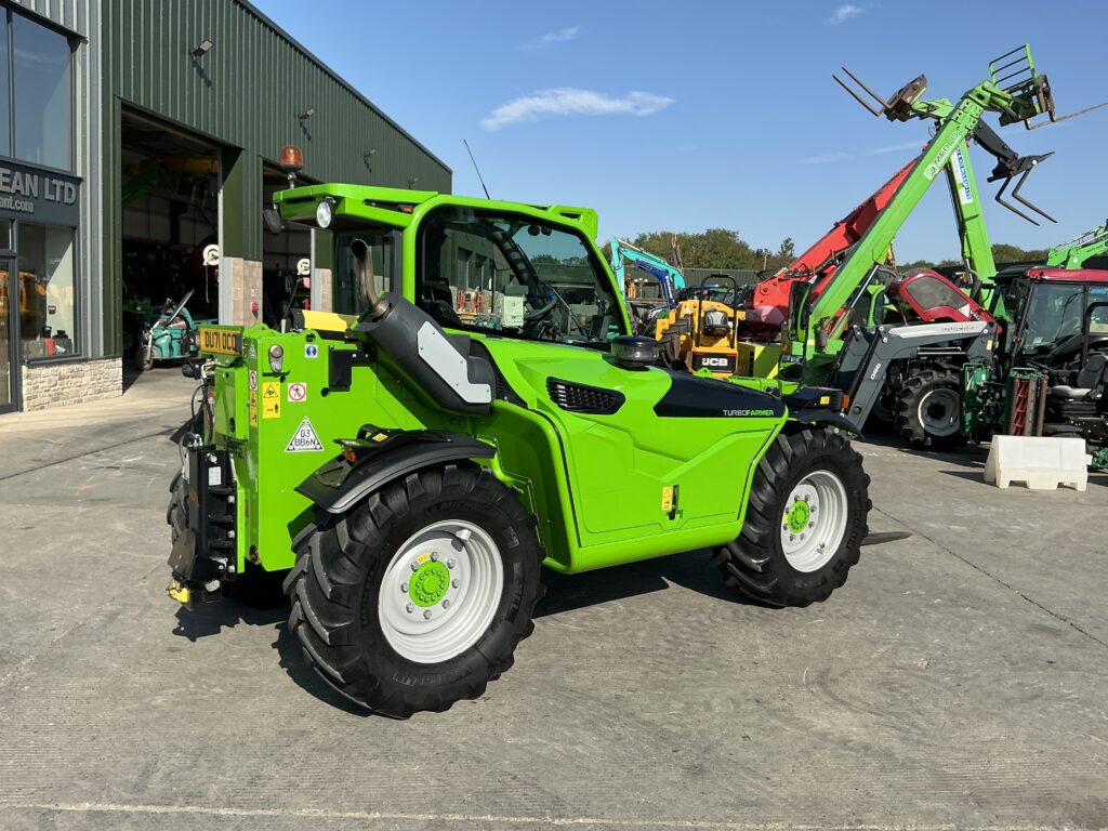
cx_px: 554
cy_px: 416
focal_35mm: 28
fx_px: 896
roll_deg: -4.3
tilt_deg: -5.6
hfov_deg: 63.4
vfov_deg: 49.7
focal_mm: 3
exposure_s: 1/1912
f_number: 1.8
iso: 25
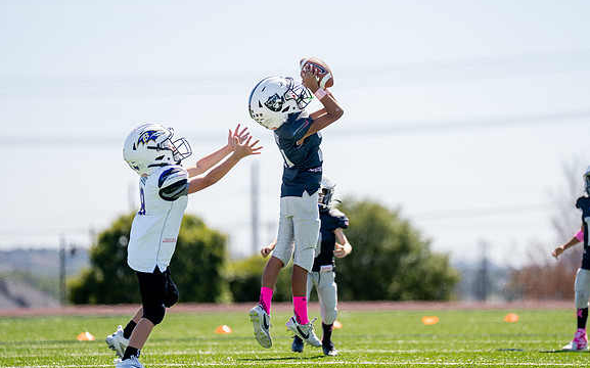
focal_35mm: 261
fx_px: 4195
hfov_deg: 8.0
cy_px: 217
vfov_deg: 5.0
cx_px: 335
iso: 250
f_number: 2.8
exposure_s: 1/3200
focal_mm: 200
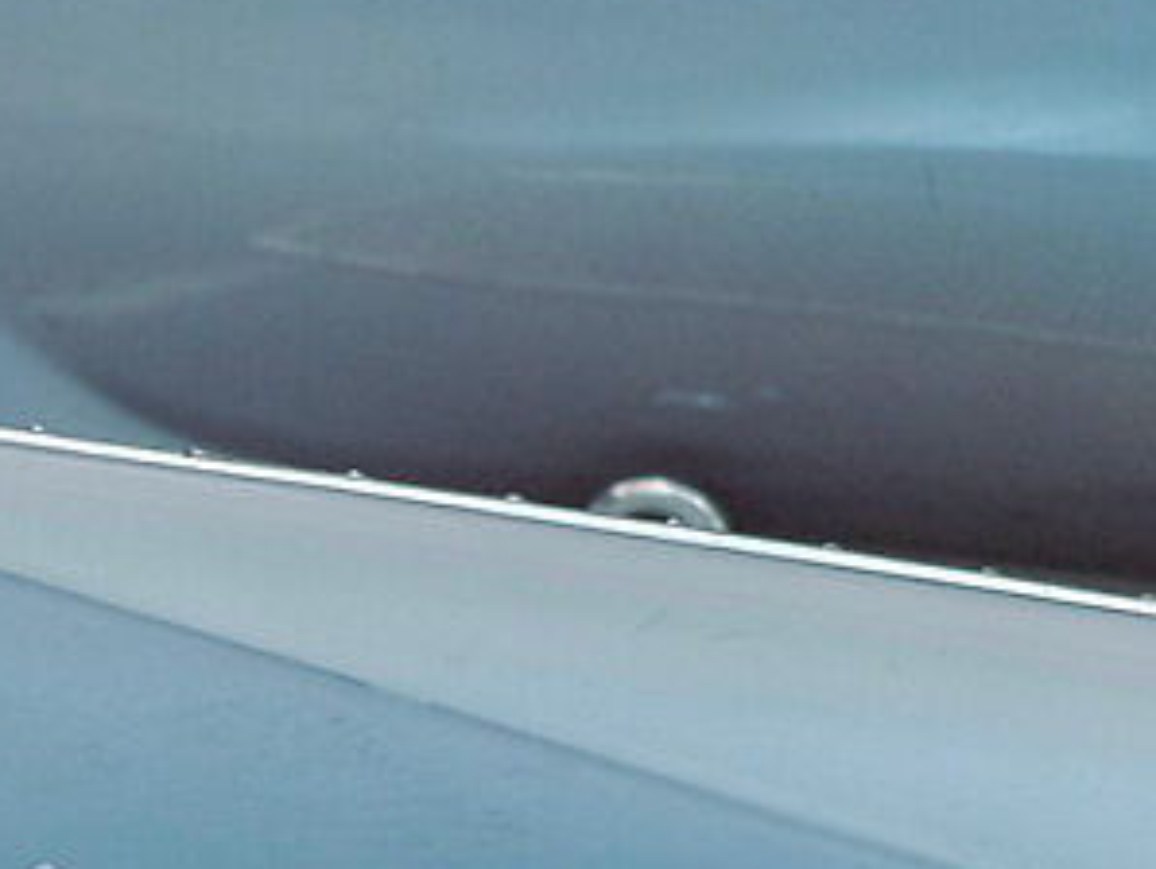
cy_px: 1183
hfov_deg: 4.8
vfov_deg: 3.6
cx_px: -791
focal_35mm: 410
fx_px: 13703
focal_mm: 35
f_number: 4
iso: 640
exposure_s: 1/56
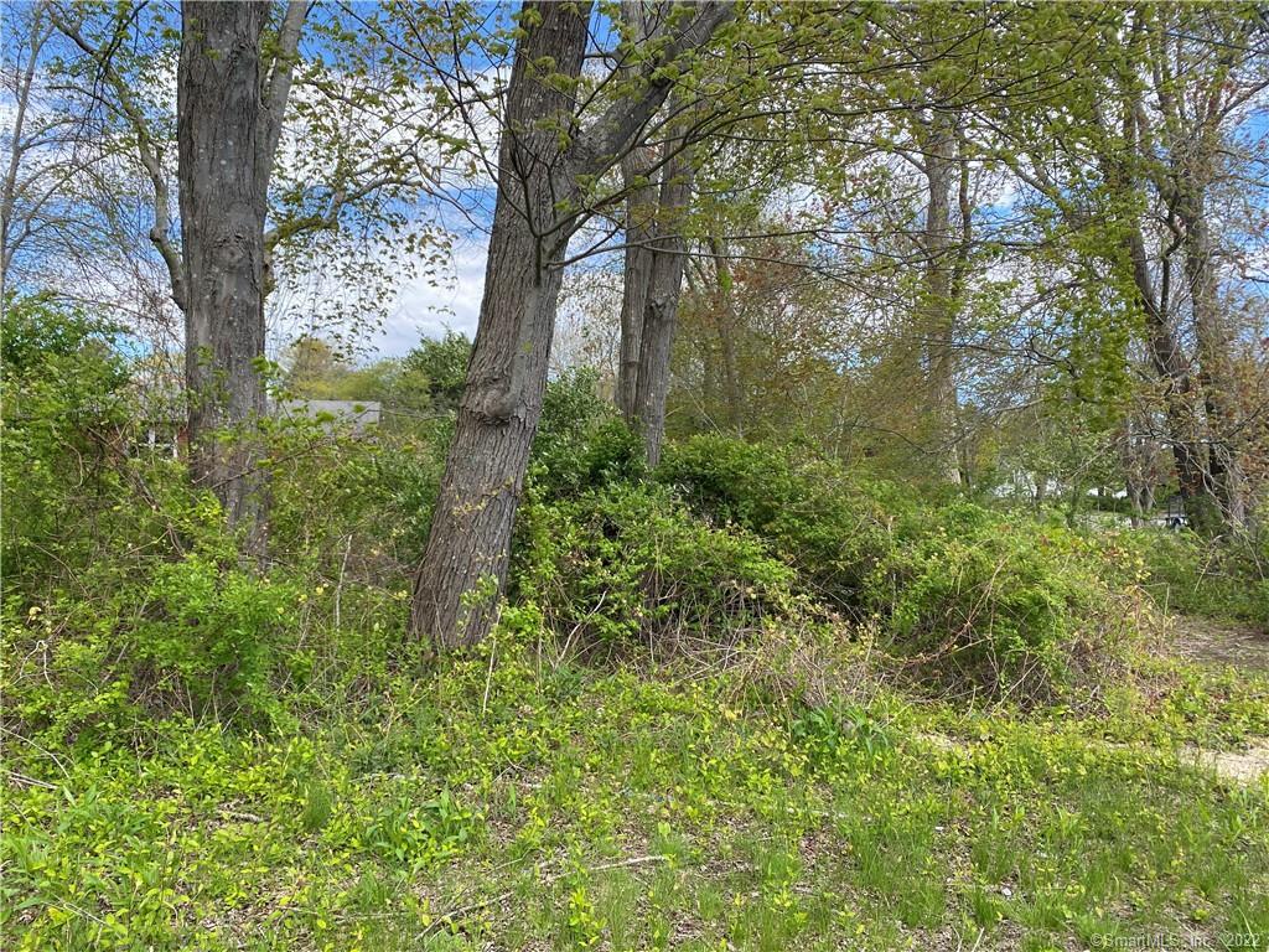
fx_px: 953
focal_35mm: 26
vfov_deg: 53.1
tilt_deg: +2.4
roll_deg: +0.0
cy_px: 476
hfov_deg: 67.3
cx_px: 634
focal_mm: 4.25
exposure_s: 1/772
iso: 32
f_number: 1.8
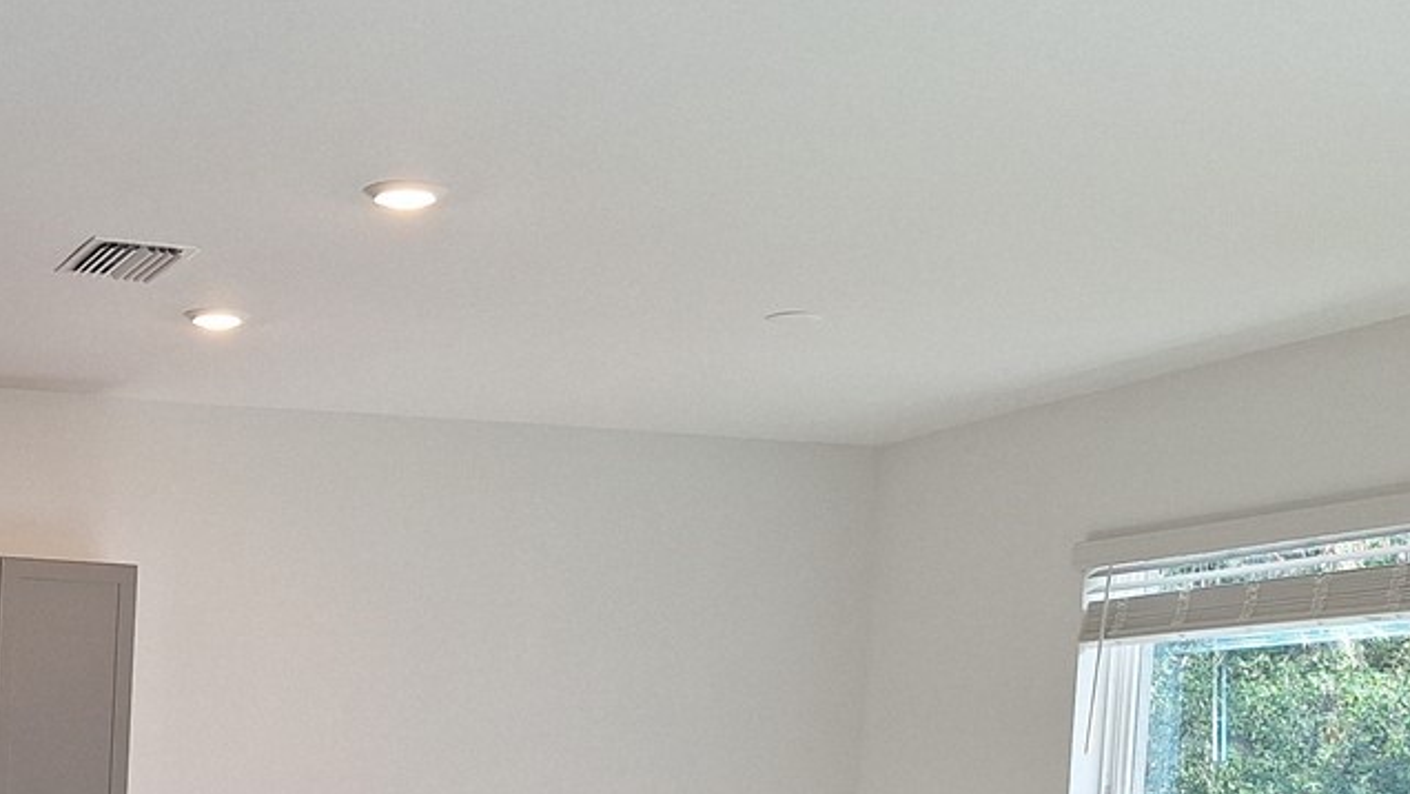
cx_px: -109
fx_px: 2356
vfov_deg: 18.2
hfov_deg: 30.2
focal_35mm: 63
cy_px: 938
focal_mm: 5.54
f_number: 1.8
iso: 40
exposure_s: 1/136
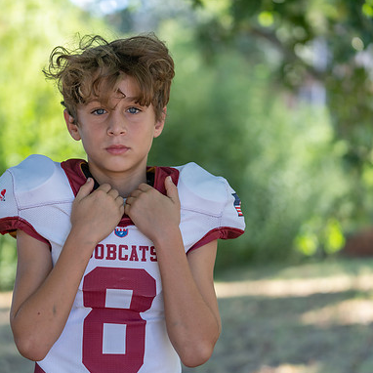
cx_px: 125
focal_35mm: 102
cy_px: 186
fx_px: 1243
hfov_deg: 17.0
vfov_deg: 17.1
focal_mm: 79
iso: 160
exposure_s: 1/320
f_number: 2.8
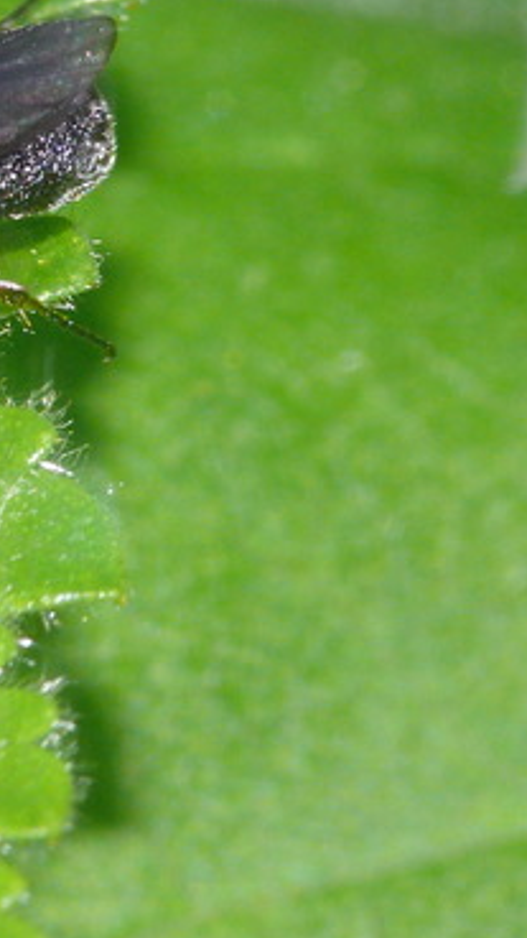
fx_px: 26383
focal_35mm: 1062
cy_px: 255
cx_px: -465
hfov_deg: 1.1
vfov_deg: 2.0
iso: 200
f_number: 11
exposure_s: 1/30
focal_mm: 88.8
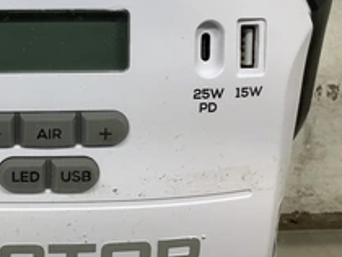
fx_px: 584
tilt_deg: -19.4
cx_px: 21
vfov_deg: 24.6
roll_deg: -0.6
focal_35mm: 59
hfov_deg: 30.9
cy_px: 63
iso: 50
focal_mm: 3.3
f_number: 2.4
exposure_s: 1/100
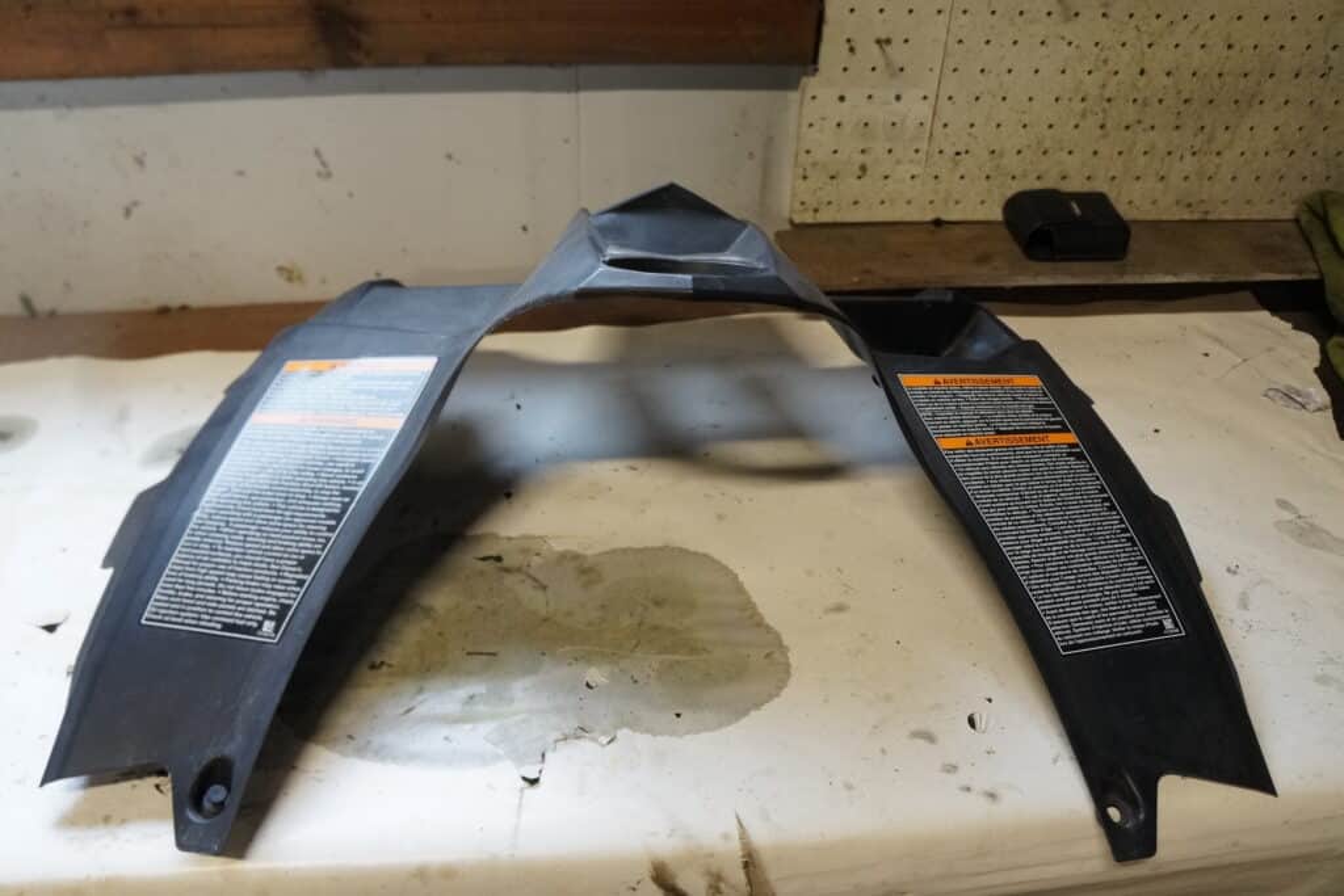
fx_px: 1008
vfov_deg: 47.9
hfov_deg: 67.4
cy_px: 448
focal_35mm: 27
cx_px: 672
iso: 2000
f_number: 4.5
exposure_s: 1/60
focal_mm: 18
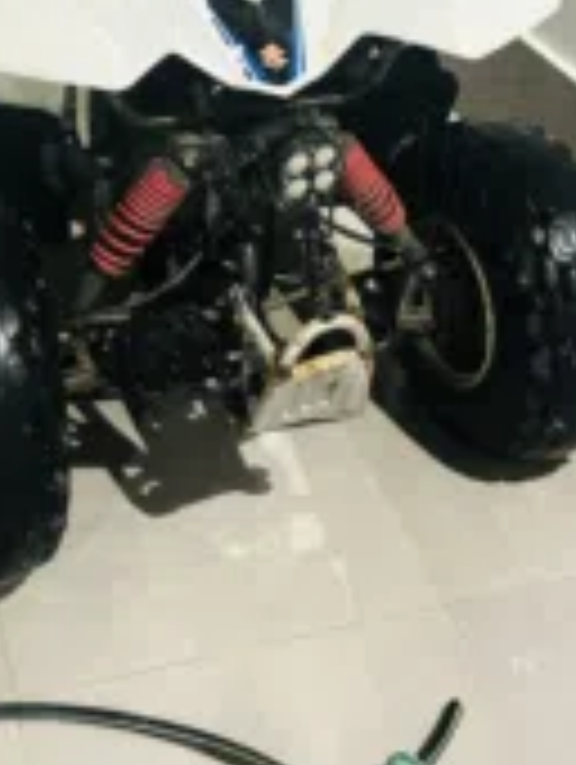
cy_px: 99
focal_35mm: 61
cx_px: 212
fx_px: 1350
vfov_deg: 30.5
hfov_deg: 24.0
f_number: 1.5
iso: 1000
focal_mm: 5.7
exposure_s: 1/25
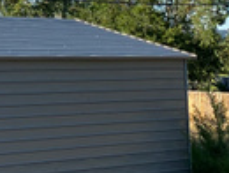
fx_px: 848
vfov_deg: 11.4
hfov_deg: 12.7
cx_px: -277
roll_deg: +0.9
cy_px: -35
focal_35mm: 128
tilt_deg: +5.7
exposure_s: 1/1316
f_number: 1.8
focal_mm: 4.25
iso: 32
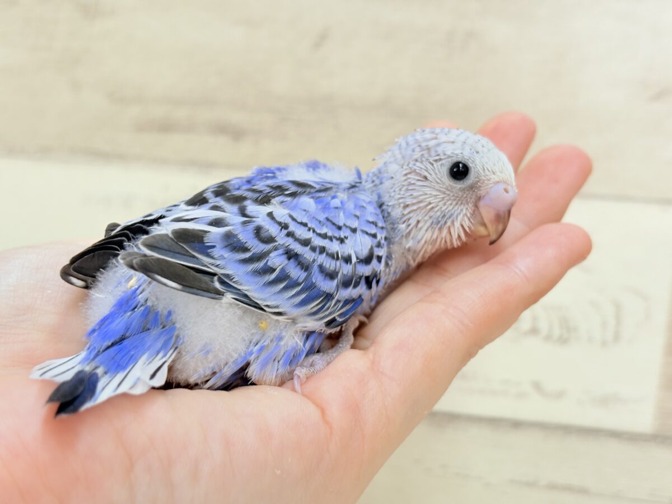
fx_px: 1009
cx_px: 336
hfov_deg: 36.8
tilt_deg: +2.1
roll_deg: -4.5
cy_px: 252
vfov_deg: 28.0
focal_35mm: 52
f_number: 1.6
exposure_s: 1/50
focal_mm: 5.96
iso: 64
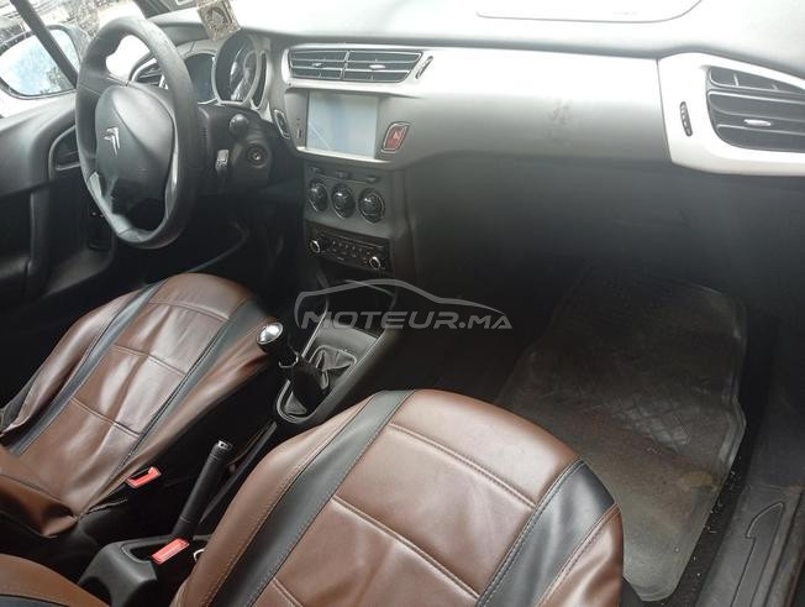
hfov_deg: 65.2
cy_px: 304
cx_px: 402
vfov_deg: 51.5
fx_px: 629
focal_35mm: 27
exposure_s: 1/33.3
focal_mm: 3.98
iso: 193
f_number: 1.8
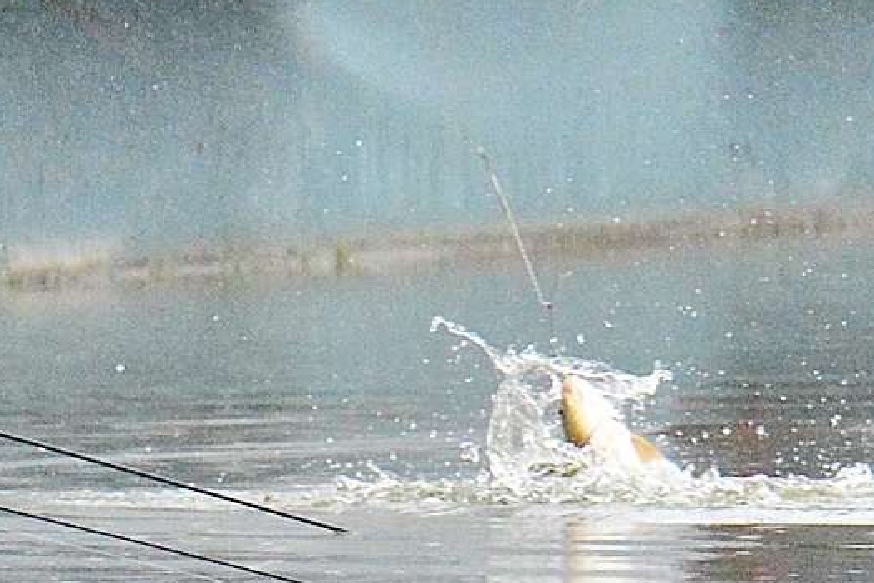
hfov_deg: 2.6
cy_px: 458
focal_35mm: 798
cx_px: 530
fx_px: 19378
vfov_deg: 1.7
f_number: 6.3
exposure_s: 1/1250
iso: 3200
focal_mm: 420
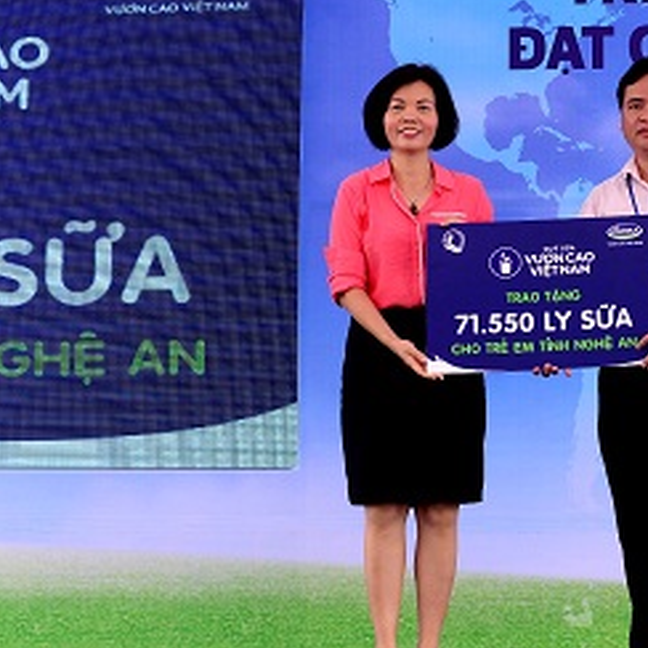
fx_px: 2584
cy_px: 293
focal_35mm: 122
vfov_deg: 14.3
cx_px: 651
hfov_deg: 14.1
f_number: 5
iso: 320
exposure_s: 1/160
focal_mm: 70
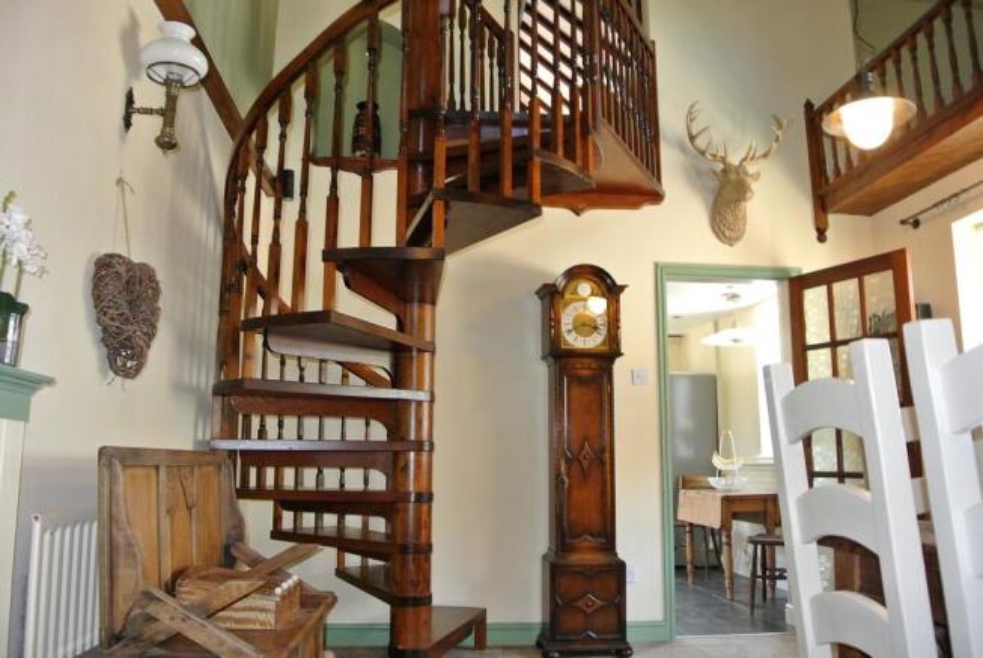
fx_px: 738
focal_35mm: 27
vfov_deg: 48.0
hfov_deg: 67.3
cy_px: 329
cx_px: 492
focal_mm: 10
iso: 1100
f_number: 3.5
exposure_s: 1/60
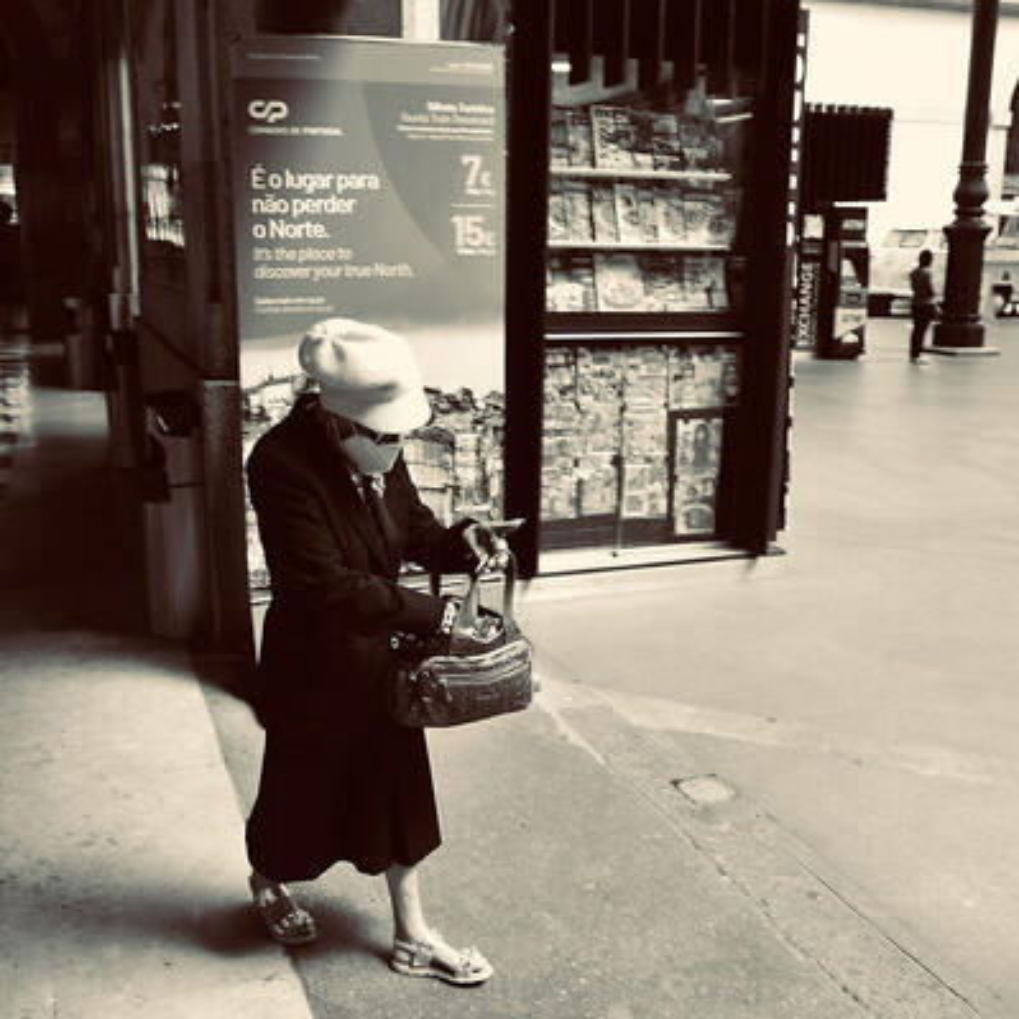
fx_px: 1087
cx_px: 439
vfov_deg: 50.2
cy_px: 510
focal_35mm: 33
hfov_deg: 50.1
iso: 400
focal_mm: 17
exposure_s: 1/160
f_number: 6.3
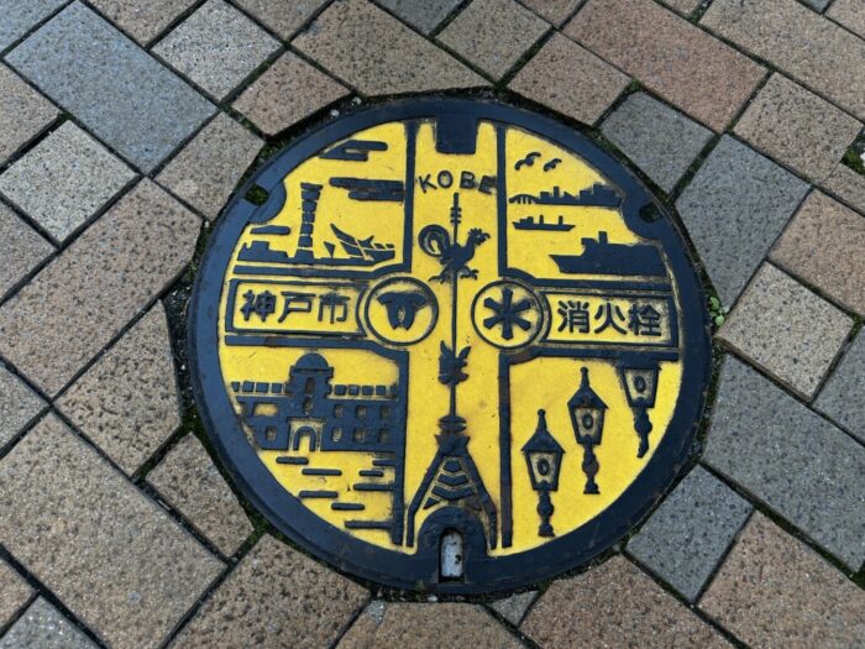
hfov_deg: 67.3
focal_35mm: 26
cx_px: 432
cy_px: 324
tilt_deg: -74.1
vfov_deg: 53.1
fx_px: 650
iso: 50
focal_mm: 5.7
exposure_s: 1/121
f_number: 1.5
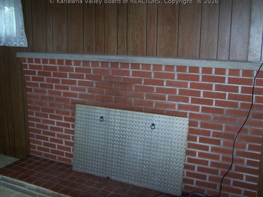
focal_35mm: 39
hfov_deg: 47.9
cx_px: 134
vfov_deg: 36.8
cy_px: 97
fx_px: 296
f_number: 2.8
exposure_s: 1/60
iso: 140
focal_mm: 6.3
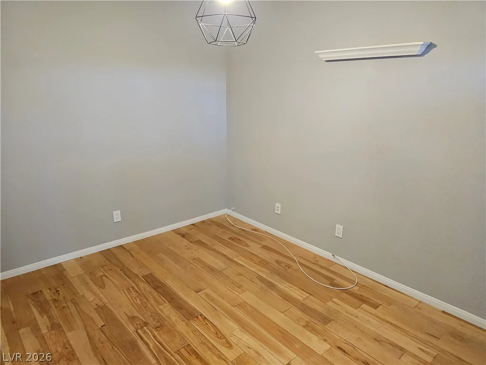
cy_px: 182
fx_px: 323
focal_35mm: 23
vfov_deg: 58.9
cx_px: 243
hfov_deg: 73.9
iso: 1000
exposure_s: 1/120
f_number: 1.7
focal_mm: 6.3
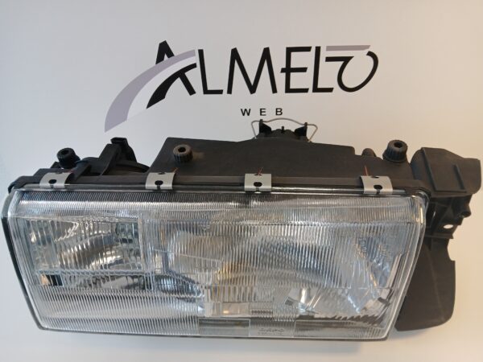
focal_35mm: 26
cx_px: 242
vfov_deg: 53.1
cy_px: 181
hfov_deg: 67.3
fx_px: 363
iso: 80
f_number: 1.8
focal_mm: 3.98
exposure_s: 1/50
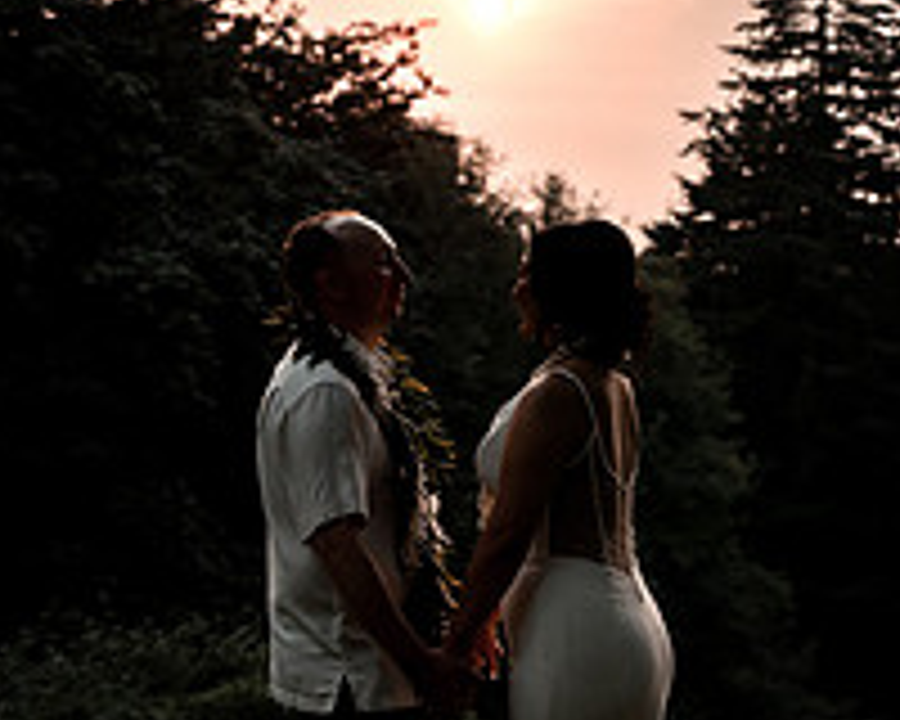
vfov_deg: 14.5
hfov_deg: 17.8
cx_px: 846
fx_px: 2823
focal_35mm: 106
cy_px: 295
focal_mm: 39
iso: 1250
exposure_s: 1/4000
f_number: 2.8
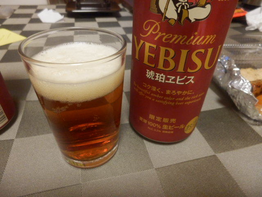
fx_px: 182
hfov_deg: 71.6
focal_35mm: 24
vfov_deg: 56.8
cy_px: 98
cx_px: 131
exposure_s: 1/30
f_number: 3
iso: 800
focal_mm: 4.2
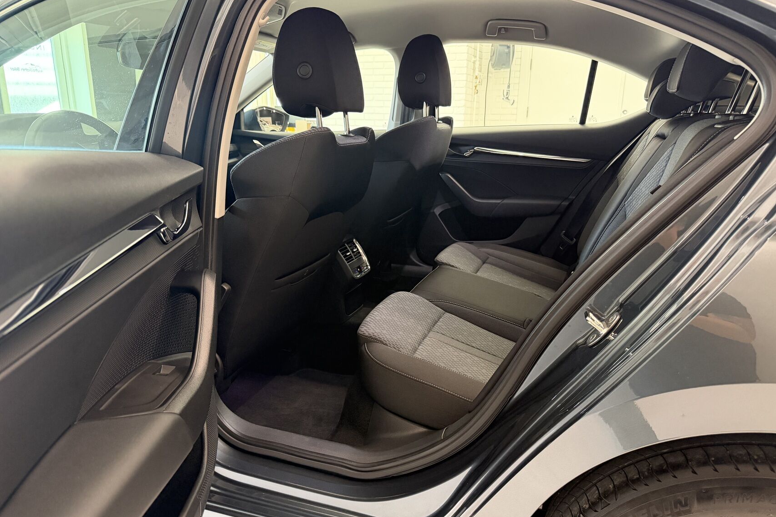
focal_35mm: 25
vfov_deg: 51.3
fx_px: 539
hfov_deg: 71.5
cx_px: 388
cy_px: 260
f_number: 1.78
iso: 640
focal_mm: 6.76
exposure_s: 1/50
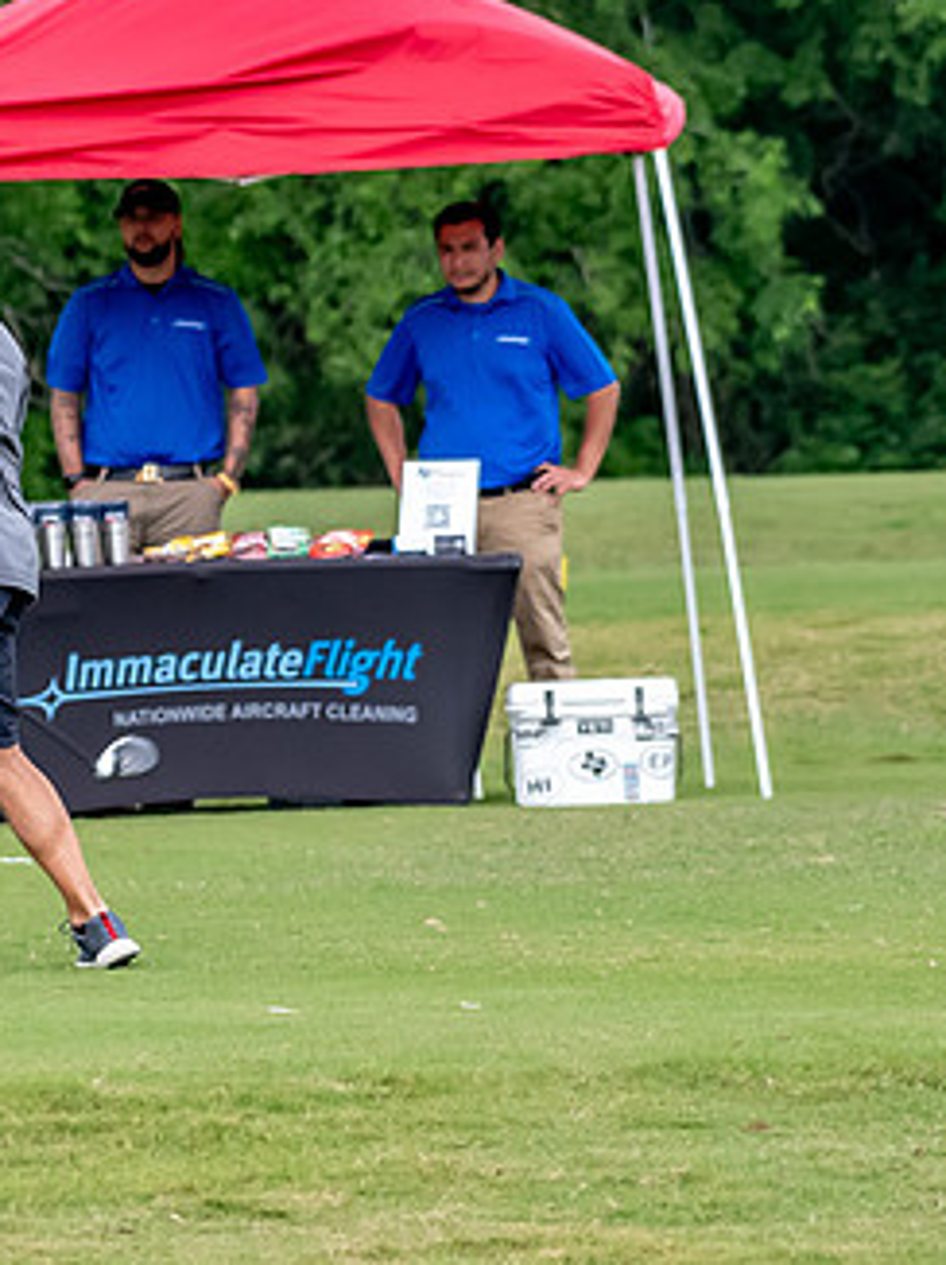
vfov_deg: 3.9
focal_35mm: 514
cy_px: 603
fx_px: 18754
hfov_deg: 2.9
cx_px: -43
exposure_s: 1/2000
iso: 2000
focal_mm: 200
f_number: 5.6
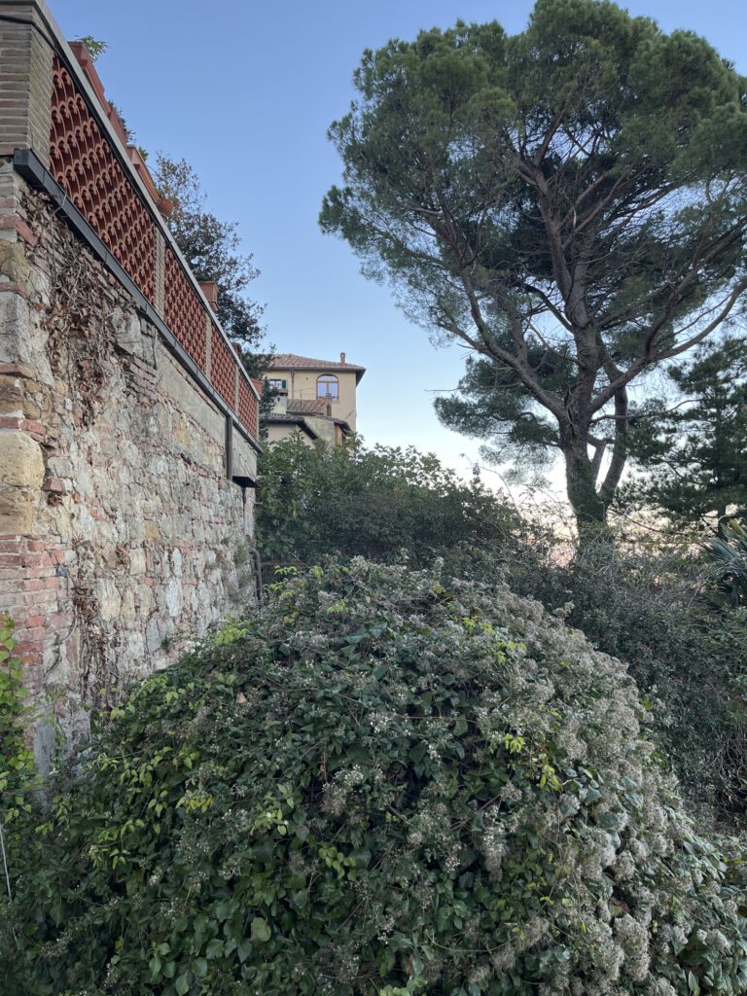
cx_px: 374
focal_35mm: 26
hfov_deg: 53.1
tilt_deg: +3.8
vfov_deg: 67.3
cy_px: 498
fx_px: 748
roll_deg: +0.7
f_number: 1.6
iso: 40
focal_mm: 5.1
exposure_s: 1/148
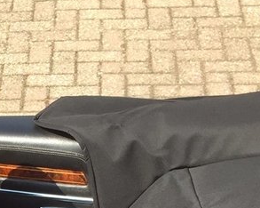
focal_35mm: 116
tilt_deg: -45.6
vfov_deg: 12.0
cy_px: 394
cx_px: -86
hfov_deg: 15.7
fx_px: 892
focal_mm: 4.15
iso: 32
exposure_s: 1/608
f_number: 2.2
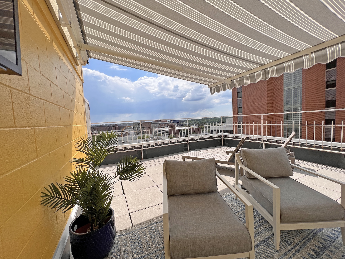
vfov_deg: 89.9
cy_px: 130
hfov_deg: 106.2
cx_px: 172
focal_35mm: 13
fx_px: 130
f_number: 1.8
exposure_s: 1/2874
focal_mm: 1.57
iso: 32
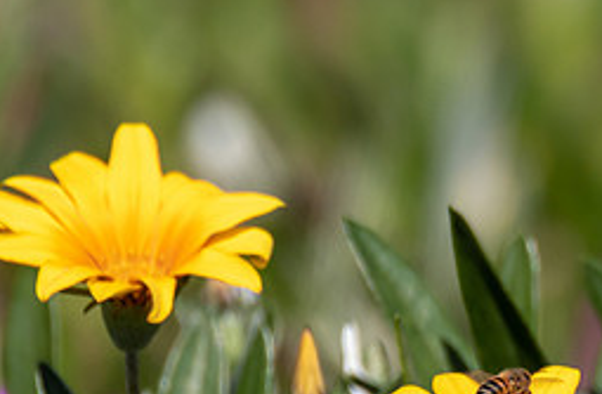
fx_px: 43539
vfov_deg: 0.5
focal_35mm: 2618
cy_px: 315
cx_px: 617
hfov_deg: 0.8
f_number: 6.3
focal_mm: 600
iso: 200
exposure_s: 1/2000
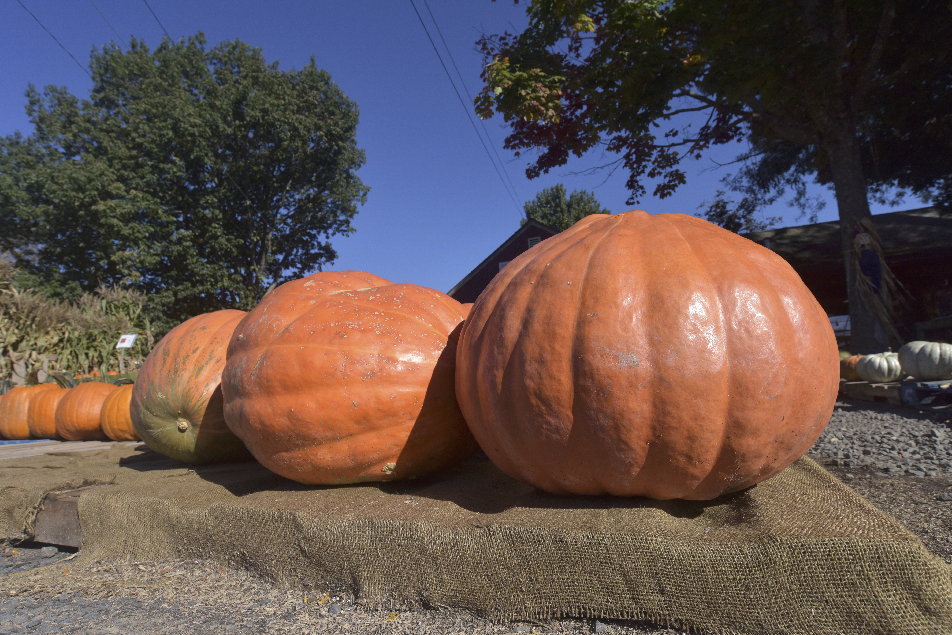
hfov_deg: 90.0
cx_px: 476
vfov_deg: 67.4
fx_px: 476
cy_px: 318
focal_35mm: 18
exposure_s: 1/1600
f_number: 8
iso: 800
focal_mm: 18
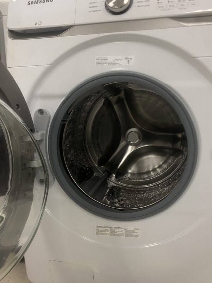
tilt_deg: -9.6
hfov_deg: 53.1
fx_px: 212
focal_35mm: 26
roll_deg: +0.3
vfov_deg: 67.3
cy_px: 142
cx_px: 106
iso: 100
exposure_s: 1/66
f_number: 1.8
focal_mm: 4.25
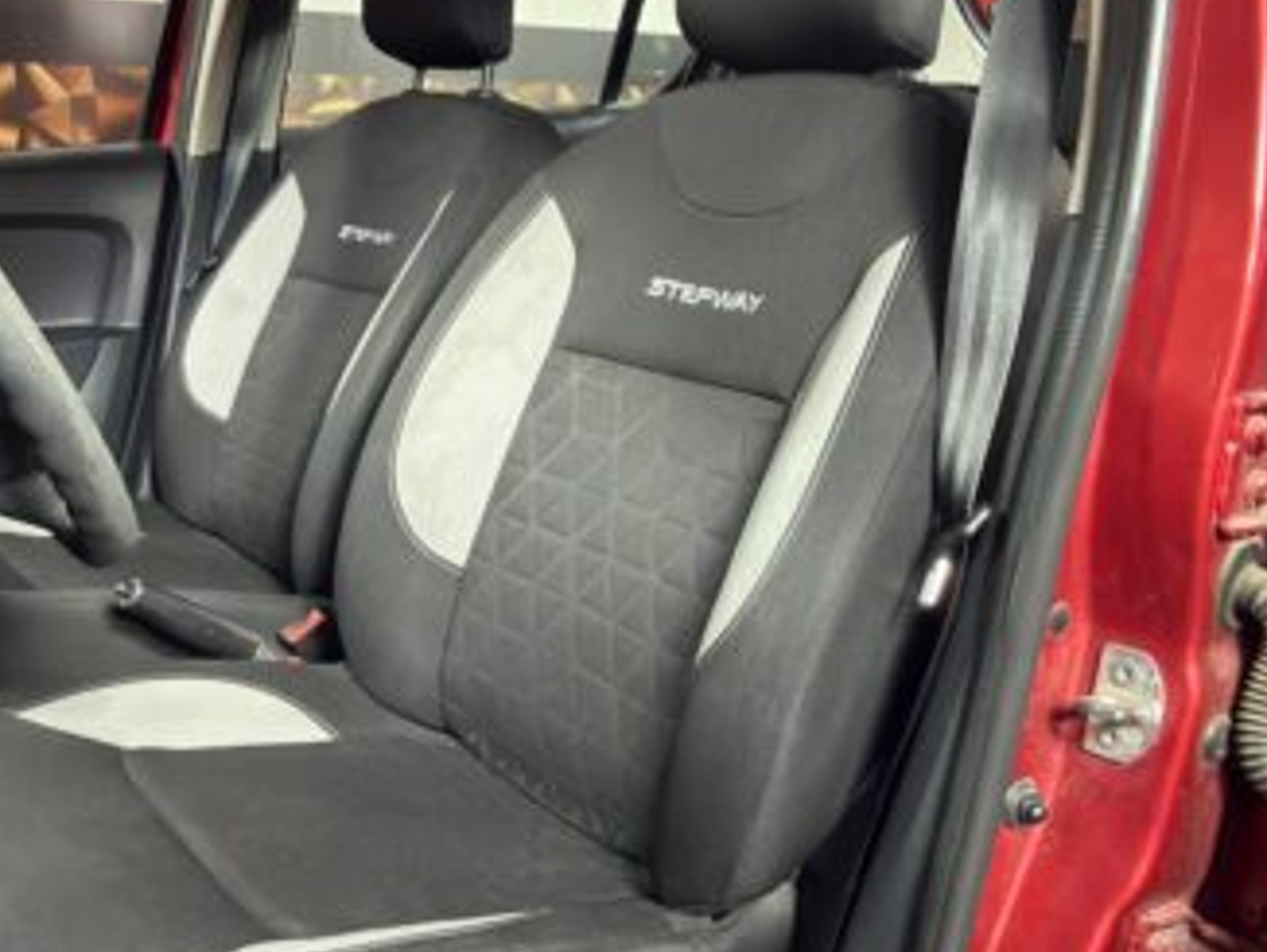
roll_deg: -1.2
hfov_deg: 48.4
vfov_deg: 37.7
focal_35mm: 38
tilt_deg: -16.8
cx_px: 455
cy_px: 534
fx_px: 1392
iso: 320
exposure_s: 1/20
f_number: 2.2
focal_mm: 2.22
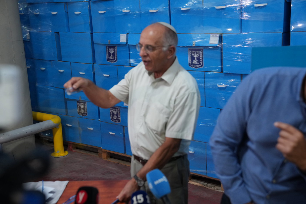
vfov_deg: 27.0
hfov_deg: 39.6
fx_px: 425
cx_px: 153
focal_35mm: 50
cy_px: 102
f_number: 3.2
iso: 2500
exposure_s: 1/160
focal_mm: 50
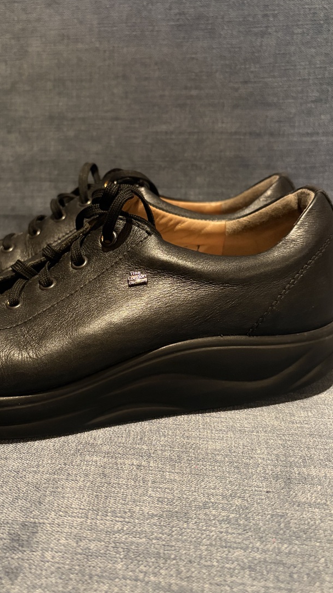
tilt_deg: -20.8
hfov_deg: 33.3
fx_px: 549
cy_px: 300
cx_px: 98
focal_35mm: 35
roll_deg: +0.6
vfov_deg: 56.6
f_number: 1.6
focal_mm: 5.96
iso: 640
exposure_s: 1/30
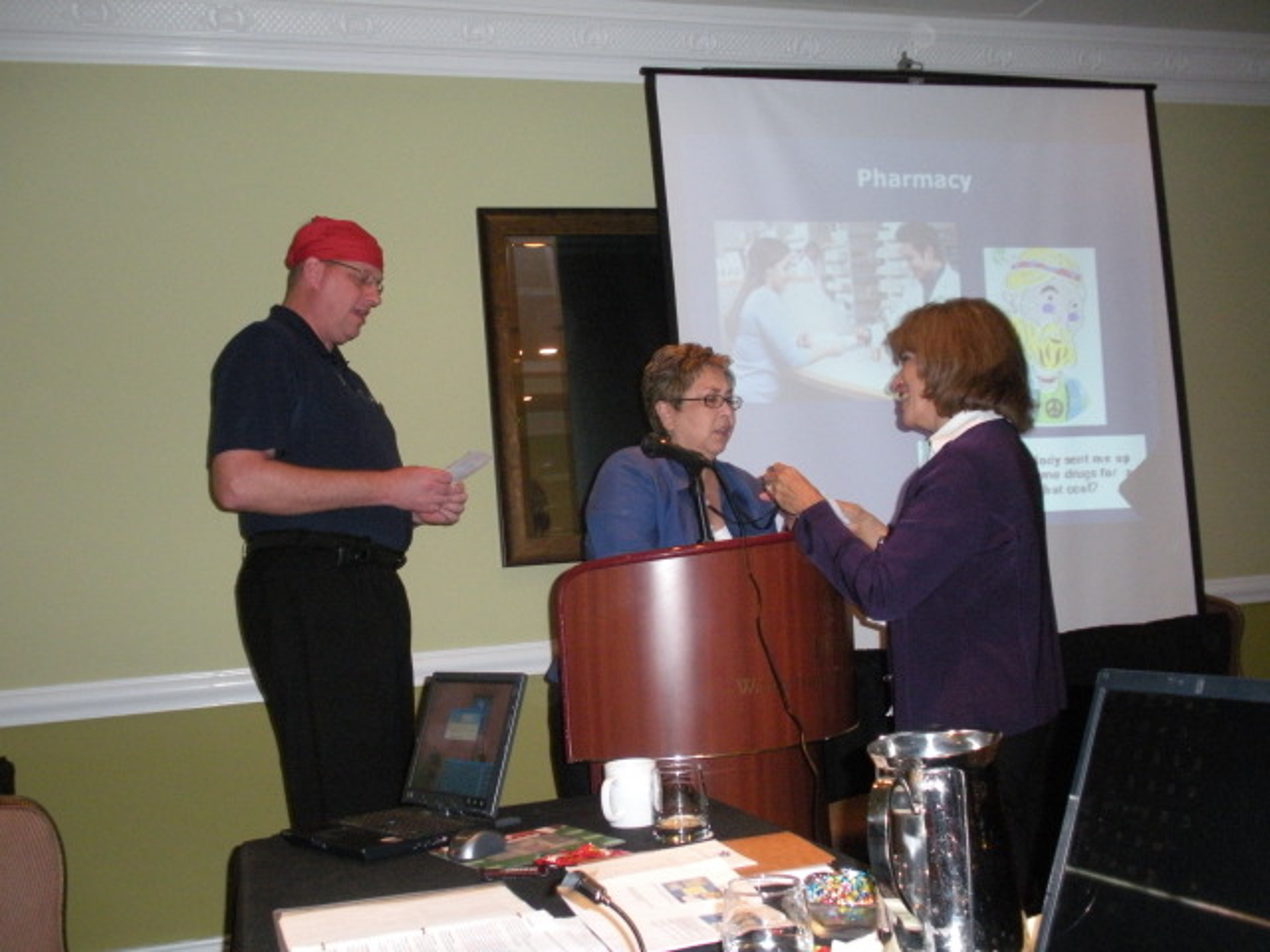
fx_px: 1321
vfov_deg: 39.7
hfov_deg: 51.4
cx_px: 635
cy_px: 476
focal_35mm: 36
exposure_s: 1/60
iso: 406
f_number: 3.5
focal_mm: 6.3
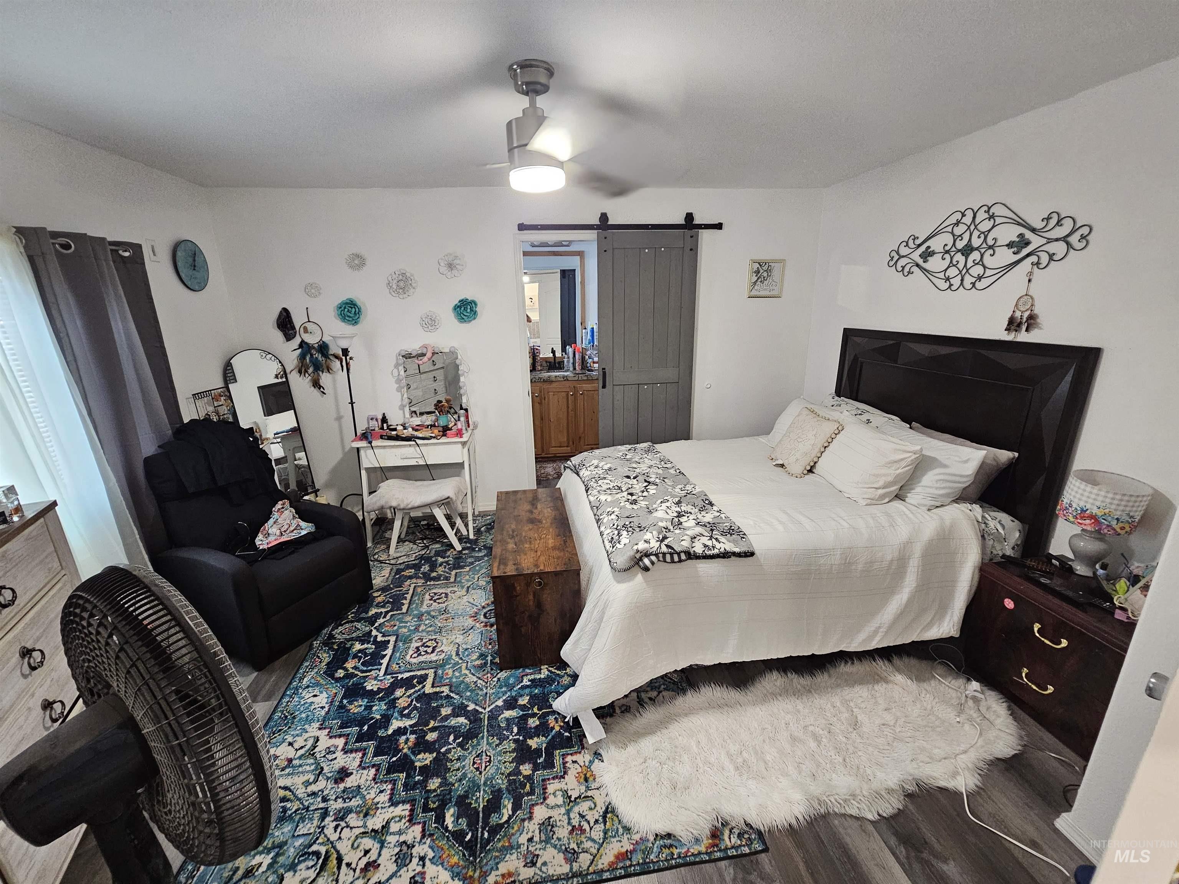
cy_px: 442
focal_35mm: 13
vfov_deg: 89.9
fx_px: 443
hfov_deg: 106.2
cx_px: 590
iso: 320
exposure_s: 1/30
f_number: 2.2
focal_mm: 2.2
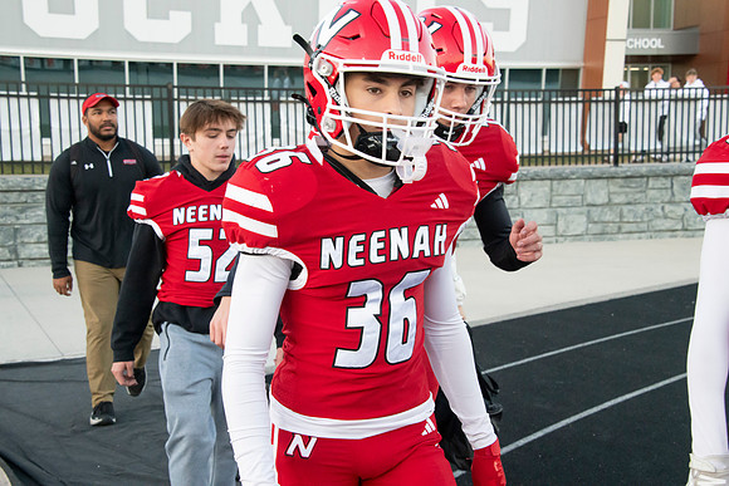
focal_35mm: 58
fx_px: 1175
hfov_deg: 34.5
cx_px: 364
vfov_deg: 23.4
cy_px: 243
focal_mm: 58
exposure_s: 1/500
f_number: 9
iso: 8000
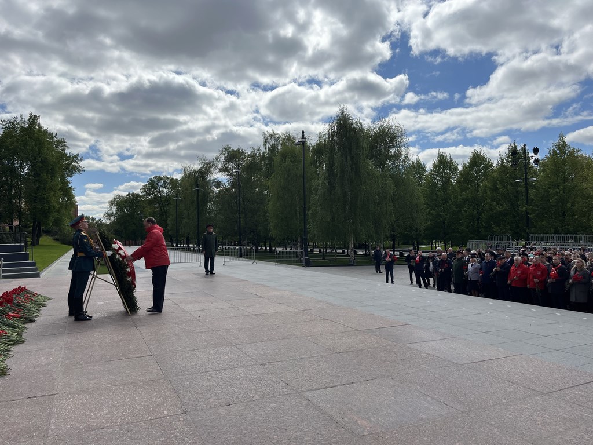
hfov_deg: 67.3
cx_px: 296
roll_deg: +1.8
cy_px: 222
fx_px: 445
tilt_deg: +0.4
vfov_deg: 53.1
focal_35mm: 26
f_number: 1.6
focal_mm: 5.1
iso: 50
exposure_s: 1/7353
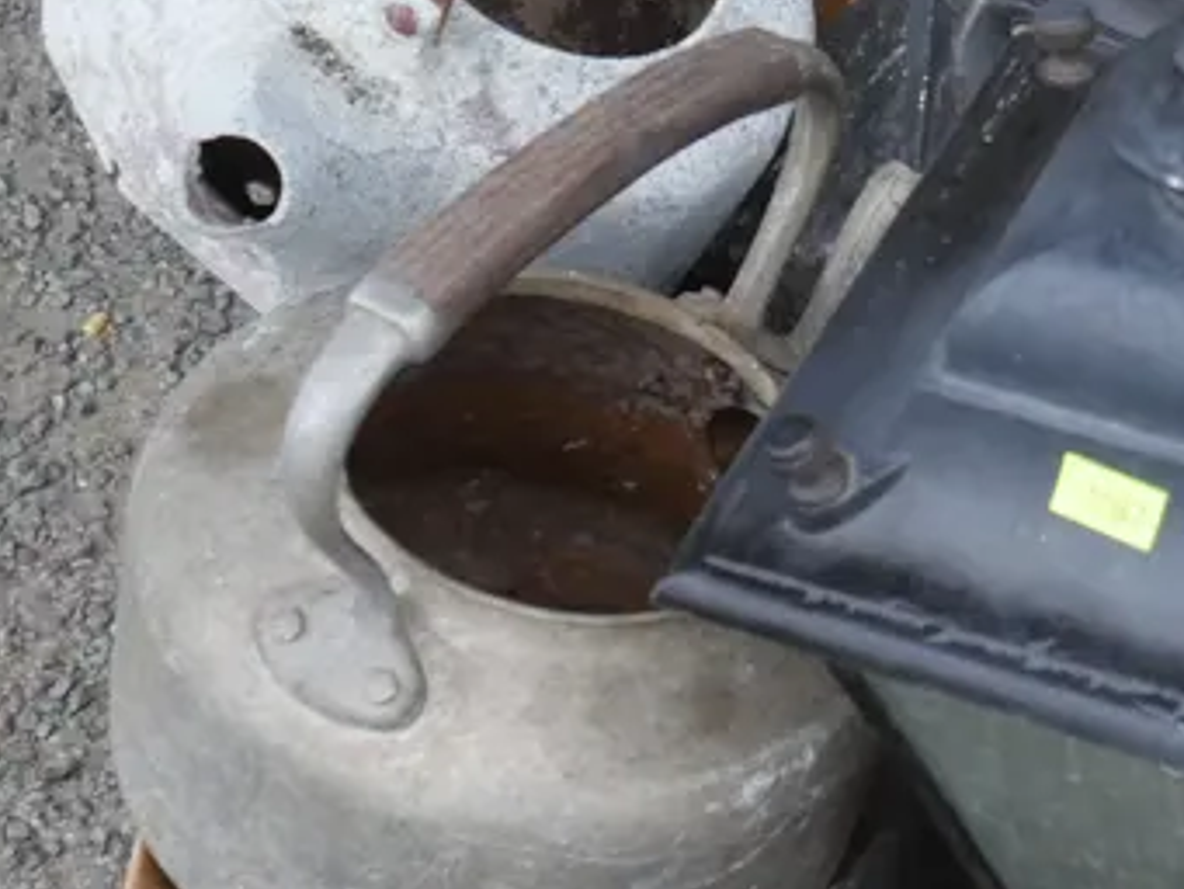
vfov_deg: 17.4
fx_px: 2874
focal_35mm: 84
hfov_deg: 21.5
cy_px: 729
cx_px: 1437
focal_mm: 14
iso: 640
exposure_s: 1/60
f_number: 5
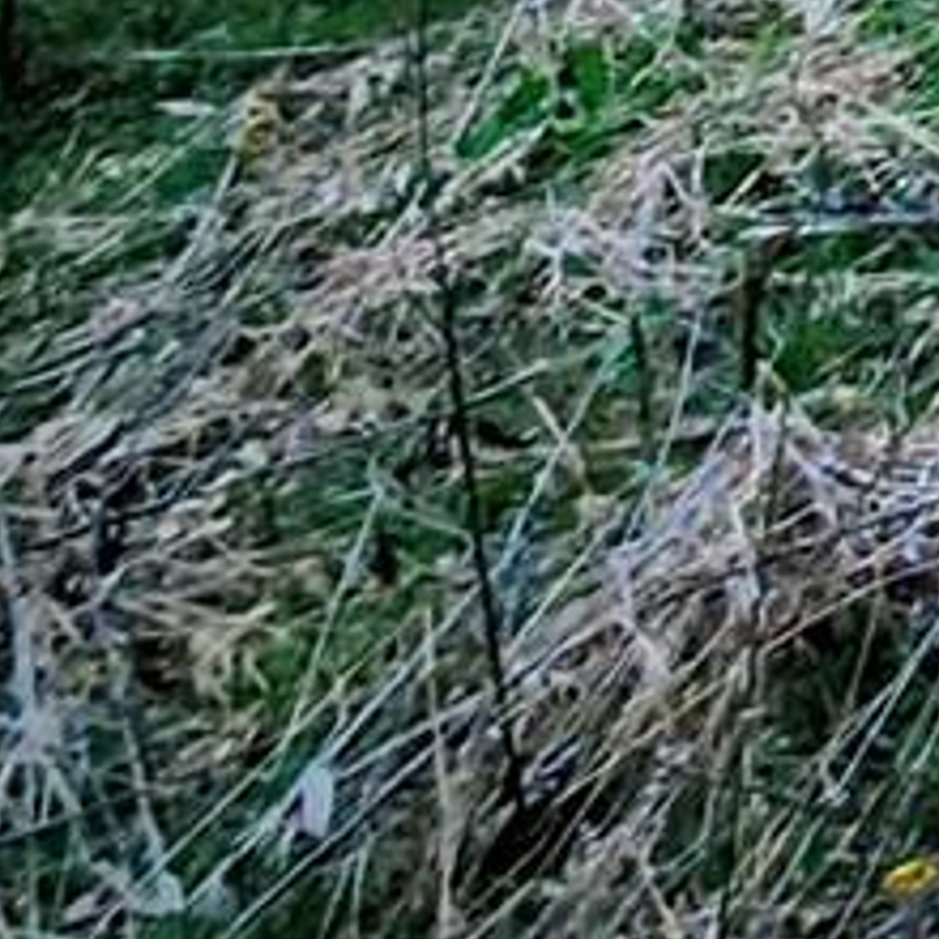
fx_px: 3284
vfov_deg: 10.7
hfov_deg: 8.5
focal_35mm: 107
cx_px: 3641
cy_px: -1929
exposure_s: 1/312
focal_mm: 2.2
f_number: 2.2
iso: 50
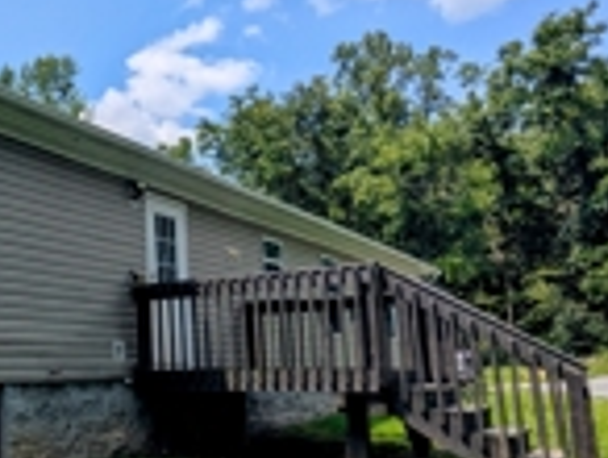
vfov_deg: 35.9
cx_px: -52
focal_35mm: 40
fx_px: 704
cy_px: 281
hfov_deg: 38.9
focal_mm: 2.35
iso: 51
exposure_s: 1/1894
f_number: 2.2
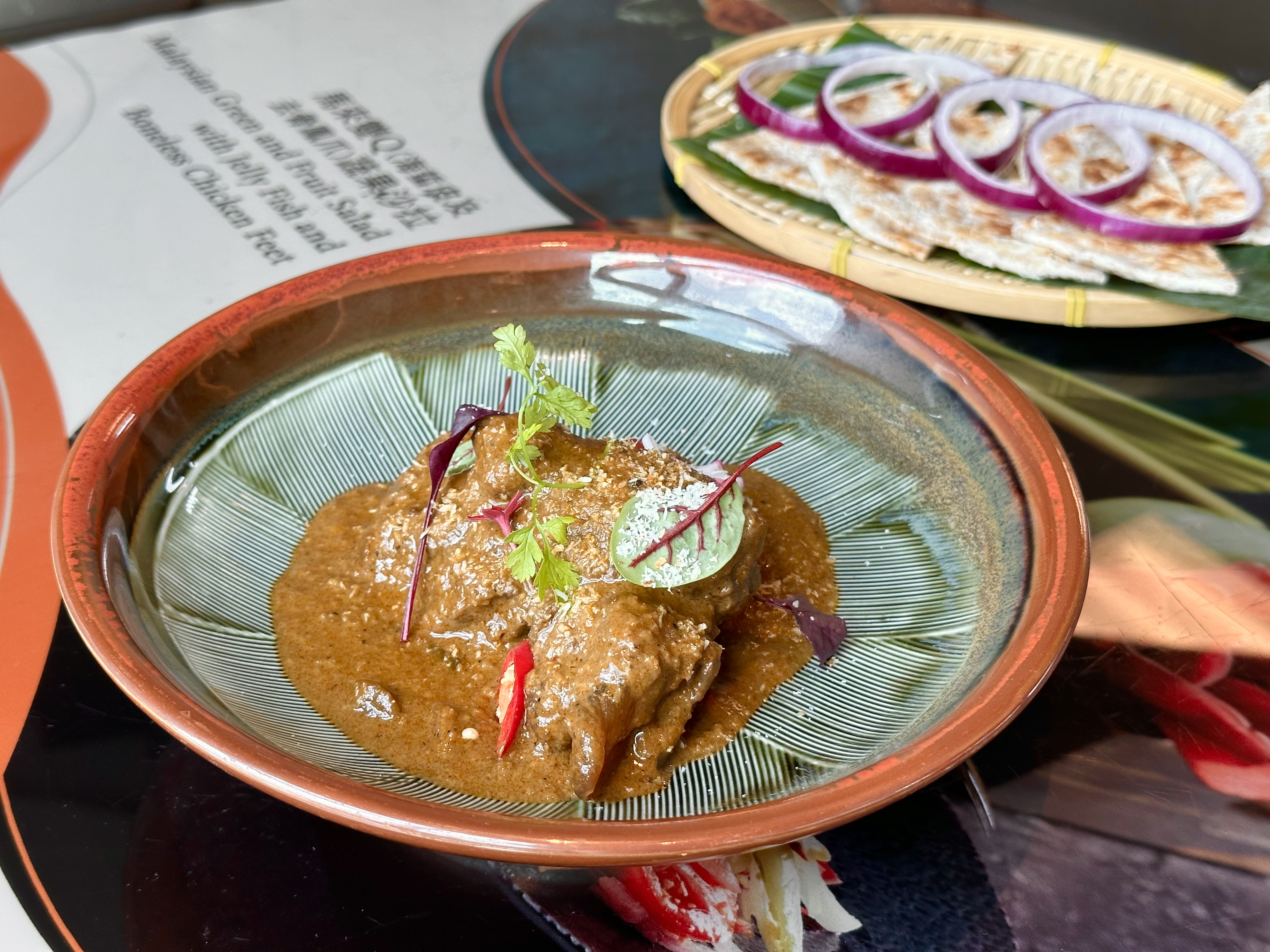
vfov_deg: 30.3
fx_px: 1761
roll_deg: -1.0
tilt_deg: -35.9
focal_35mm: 48
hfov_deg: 39.7
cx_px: 635
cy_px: 476
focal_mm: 6.86
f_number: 1.78
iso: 50
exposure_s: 1/60
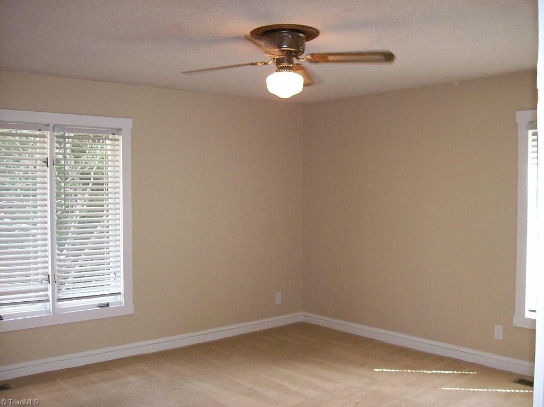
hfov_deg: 51.4
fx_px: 565
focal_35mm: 36
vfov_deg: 39.6
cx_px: 272
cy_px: 204
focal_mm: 6
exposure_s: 1/64
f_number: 2.7
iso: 140
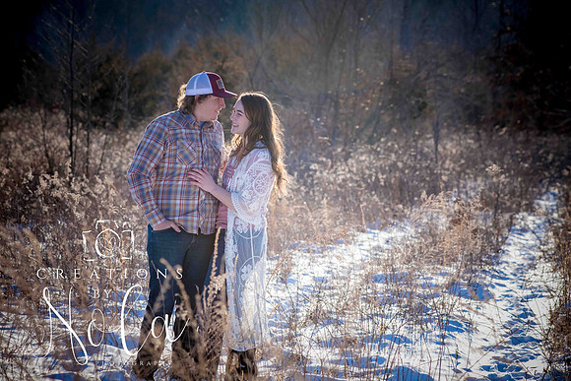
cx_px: 286
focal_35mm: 135
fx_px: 2142
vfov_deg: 10.2
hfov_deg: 15.2
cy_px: 190
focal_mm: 135
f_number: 7.1
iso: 400
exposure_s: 1/640
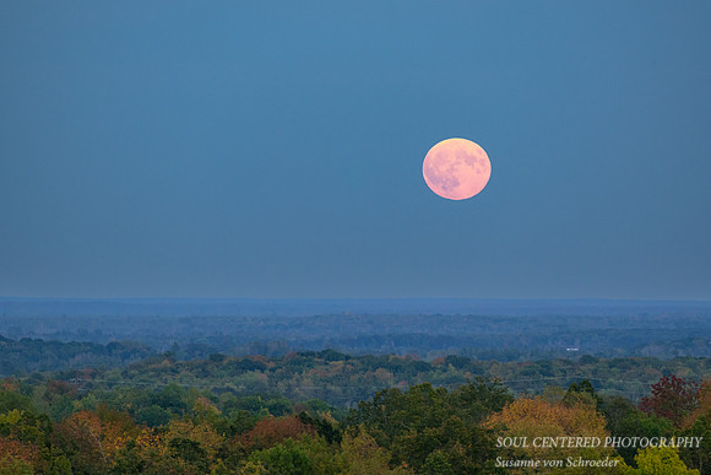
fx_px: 6828
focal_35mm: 346
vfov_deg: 4.0
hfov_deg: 6.0
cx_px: 360
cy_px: 197
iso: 1000
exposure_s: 1/40
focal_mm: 295
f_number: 8
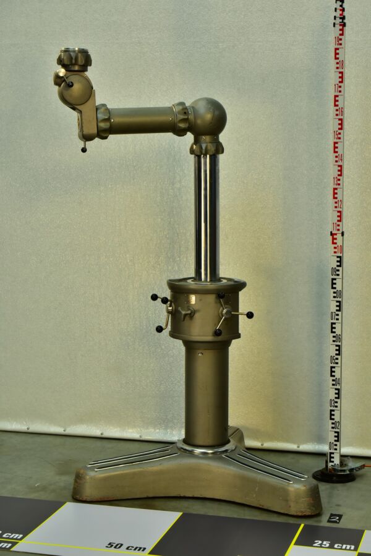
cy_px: 278
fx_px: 1236
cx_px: 186
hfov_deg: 17.1
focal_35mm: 80
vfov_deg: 25.4
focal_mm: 80
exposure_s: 1/10
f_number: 20
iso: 500
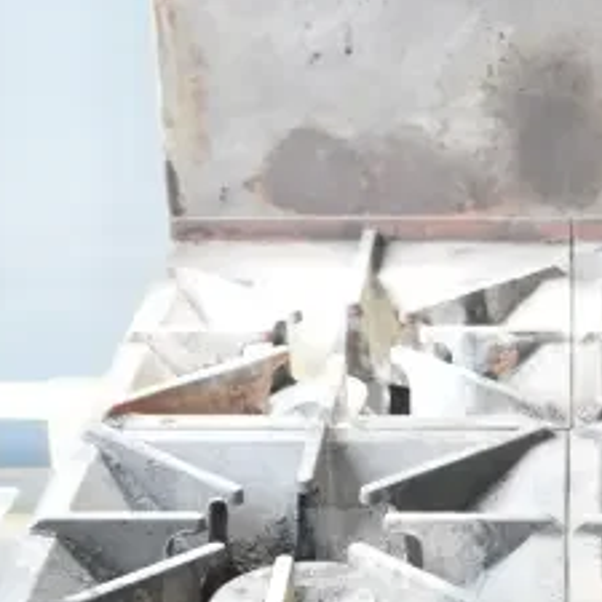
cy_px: 720
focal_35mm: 114
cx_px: 543
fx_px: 2243
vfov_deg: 14.8
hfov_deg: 15.1
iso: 1600
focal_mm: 22
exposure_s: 1/100
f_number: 5
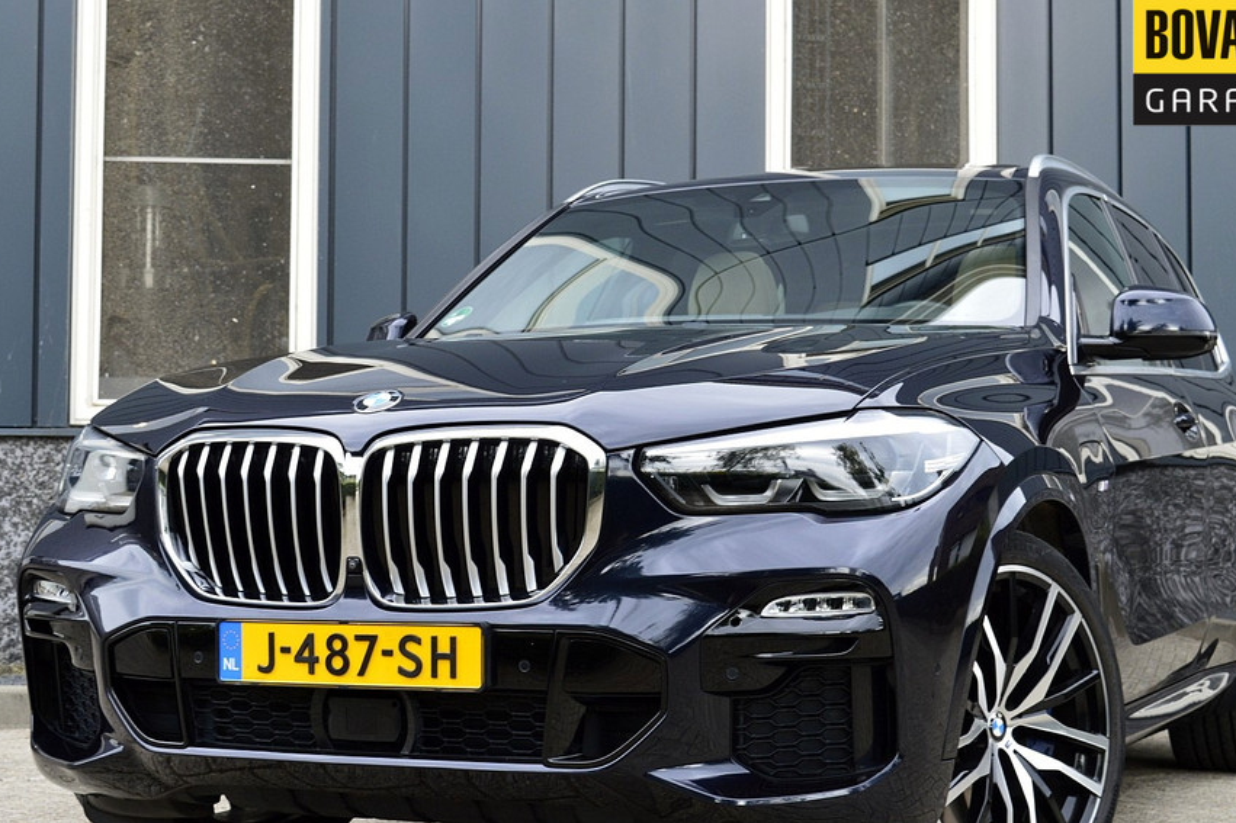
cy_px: 494
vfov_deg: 20.9
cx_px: 641
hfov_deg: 31.0
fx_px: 2231
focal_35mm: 65
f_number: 8
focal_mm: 36
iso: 400
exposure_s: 1/60
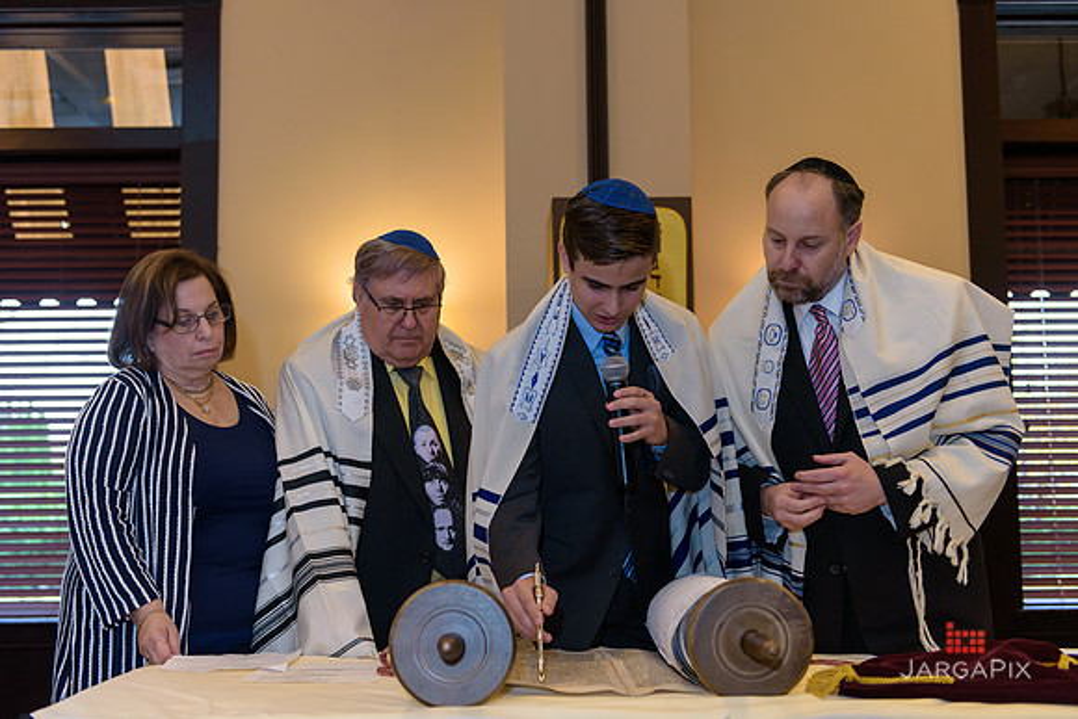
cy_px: 360
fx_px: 1438
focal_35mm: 48
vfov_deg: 28.1
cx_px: 539
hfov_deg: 41.1
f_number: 3.2
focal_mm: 48
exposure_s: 1/125
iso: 1250
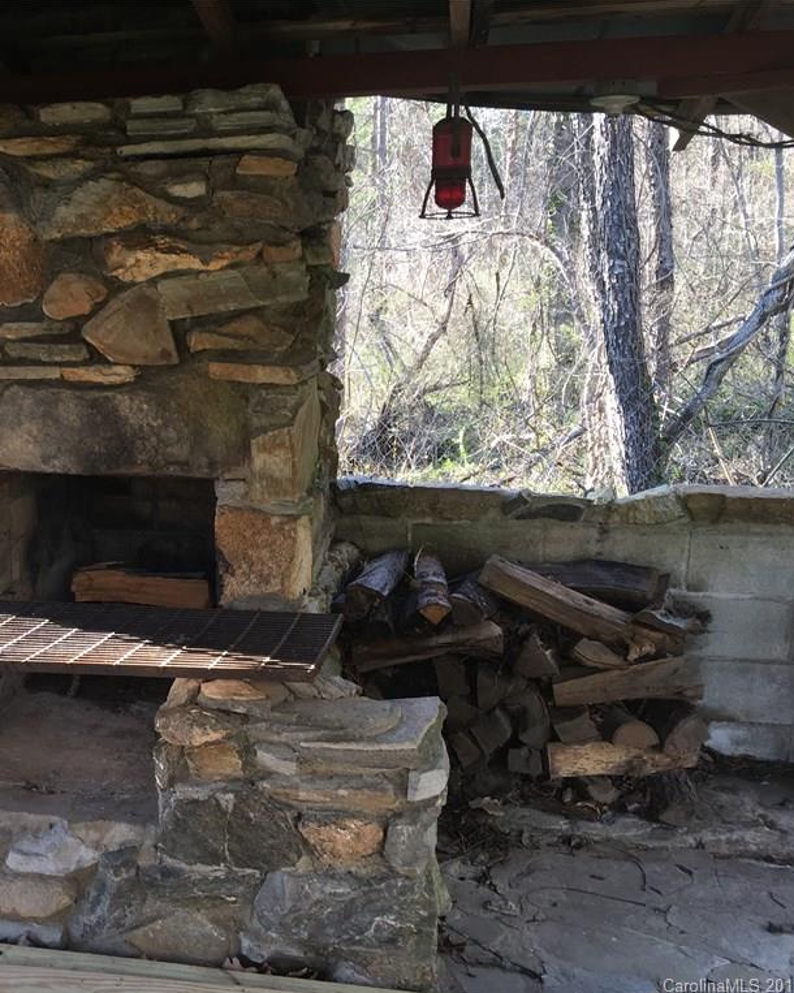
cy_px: 498
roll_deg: +1.0
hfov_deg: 37.6
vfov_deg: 47.9
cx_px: 146
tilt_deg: -11.7
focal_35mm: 38
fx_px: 1117
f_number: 2.2
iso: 32
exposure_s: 1/60
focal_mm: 4.15
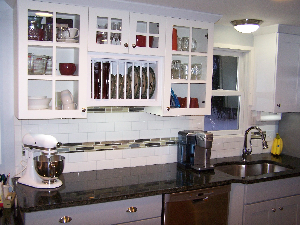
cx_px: 150
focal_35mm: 38
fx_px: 329
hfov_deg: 49.0
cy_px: 112
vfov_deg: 37.7
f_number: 2.8
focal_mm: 6.3
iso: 140
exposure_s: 1/60
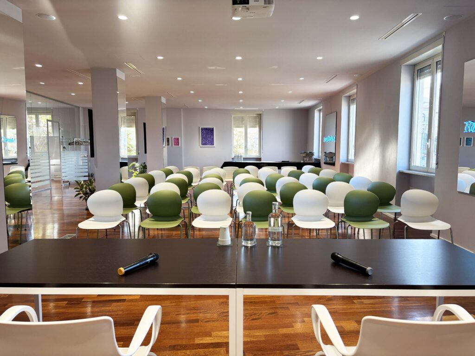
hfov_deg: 67.3
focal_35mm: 26
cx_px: 238
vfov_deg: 53.1
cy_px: 178
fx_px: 357
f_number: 1.6
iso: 64
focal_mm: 5.96
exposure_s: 1/100
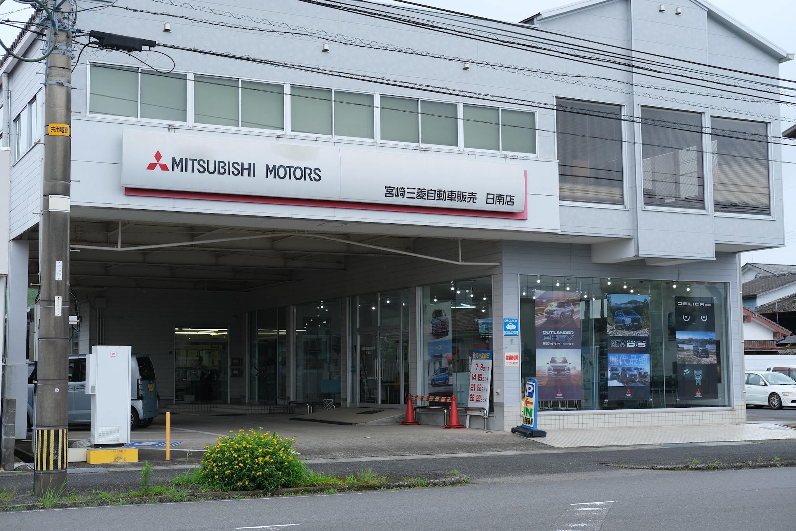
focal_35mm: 53
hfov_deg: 37.5
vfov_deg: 25.5
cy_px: 266
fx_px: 1172
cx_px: 398
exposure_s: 1/450
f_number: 5
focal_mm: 35
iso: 320
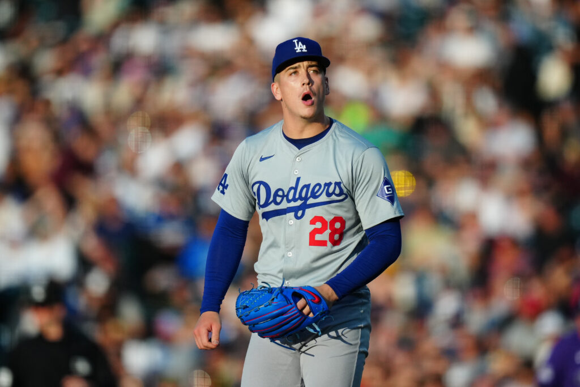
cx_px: 290
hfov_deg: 3.4
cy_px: 194
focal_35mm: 600
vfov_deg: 2.3
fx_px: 9667
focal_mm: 400
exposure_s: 1/12800
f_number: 2.8
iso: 1600
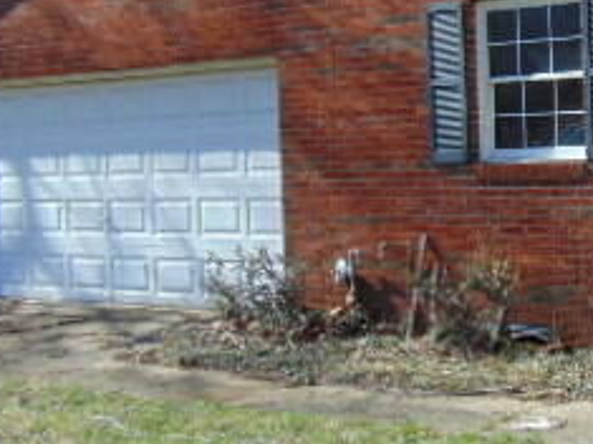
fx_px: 1164
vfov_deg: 21.5
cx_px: 568
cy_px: 149
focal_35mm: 68
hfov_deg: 27.2
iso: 80
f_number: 3
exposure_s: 1/800
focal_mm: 4.5
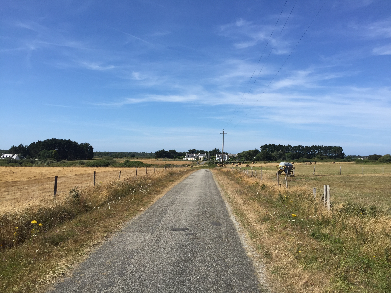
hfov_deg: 61.7
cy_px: 146
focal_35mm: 29
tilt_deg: +2.5
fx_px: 328
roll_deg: -0.6
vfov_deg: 48.2
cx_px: 196
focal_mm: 4.15
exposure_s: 1/2326
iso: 32
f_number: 2.2
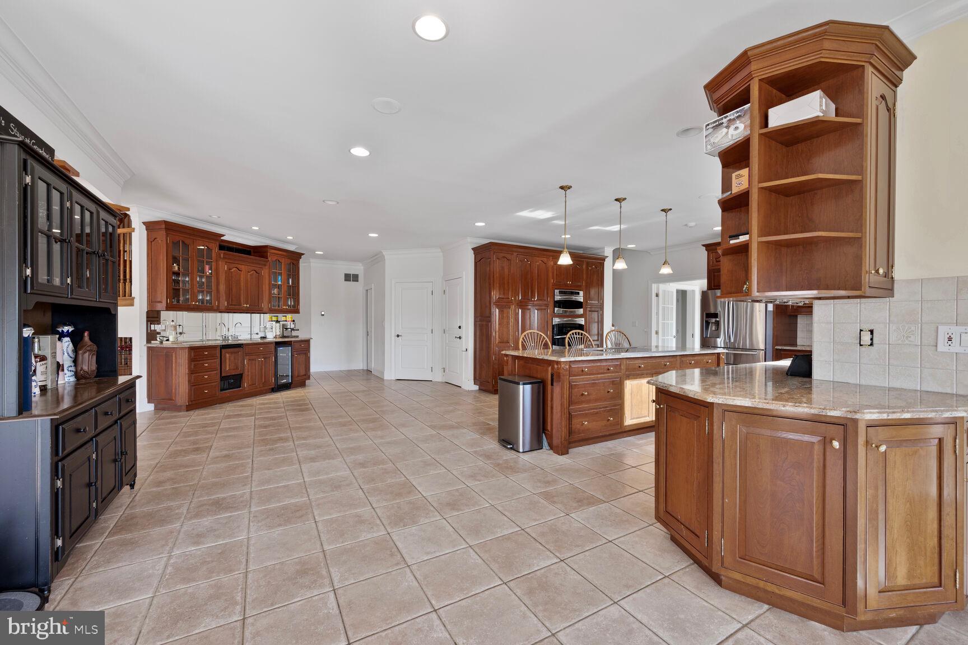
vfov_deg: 81.2
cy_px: 322
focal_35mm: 14
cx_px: 484
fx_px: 376
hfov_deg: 104.3
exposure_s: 1/15
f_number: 8
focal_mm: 14
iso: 200
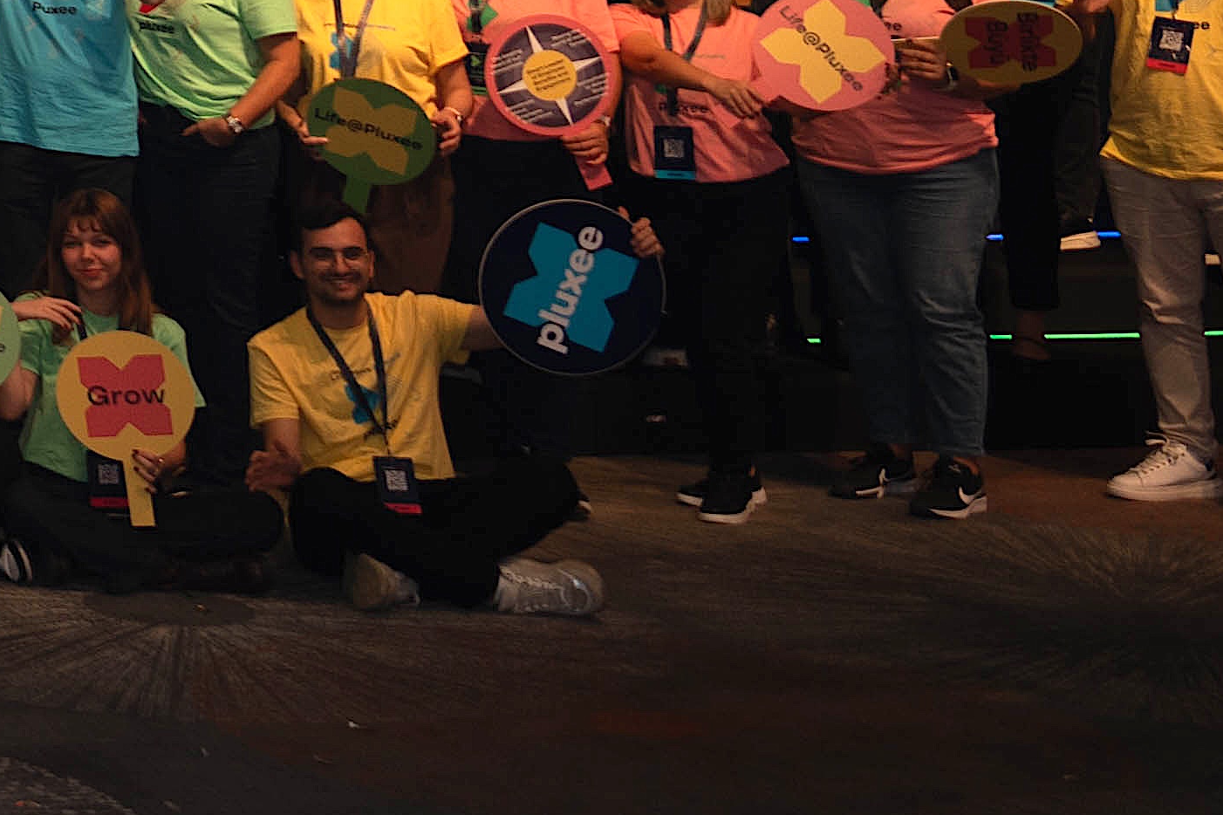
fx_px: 4075
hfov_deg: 13.0
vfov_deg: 11.3
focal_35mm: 120
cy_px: -73
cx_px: -1712
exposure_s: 1/200
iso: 160
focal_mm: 24
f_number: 2.8
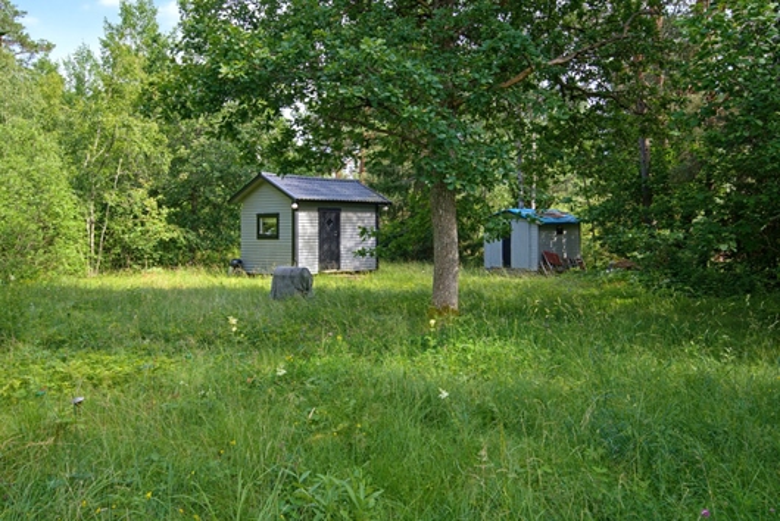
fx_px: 650
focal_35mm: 30
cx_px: 390
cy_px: 260
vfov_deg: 43.7
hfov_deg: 61.9
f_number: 8
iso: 200
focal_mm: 30
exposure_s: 1/80
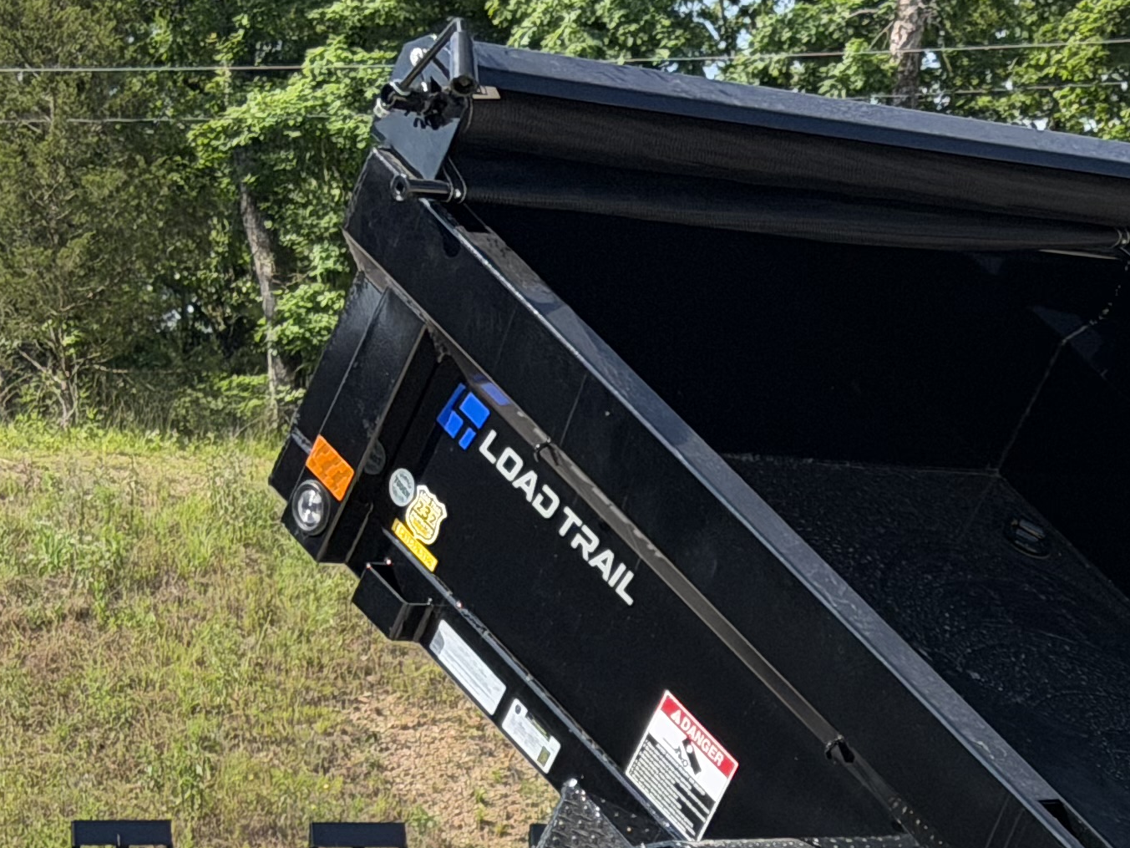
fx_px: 4668
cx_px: 1249
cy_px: 1175
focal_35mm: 143
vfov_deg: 10.1
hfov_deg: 13.5
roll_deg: +0.9
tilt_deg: -3.4
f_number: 1.78
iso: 80
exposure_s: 1/3226
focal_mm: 6.76
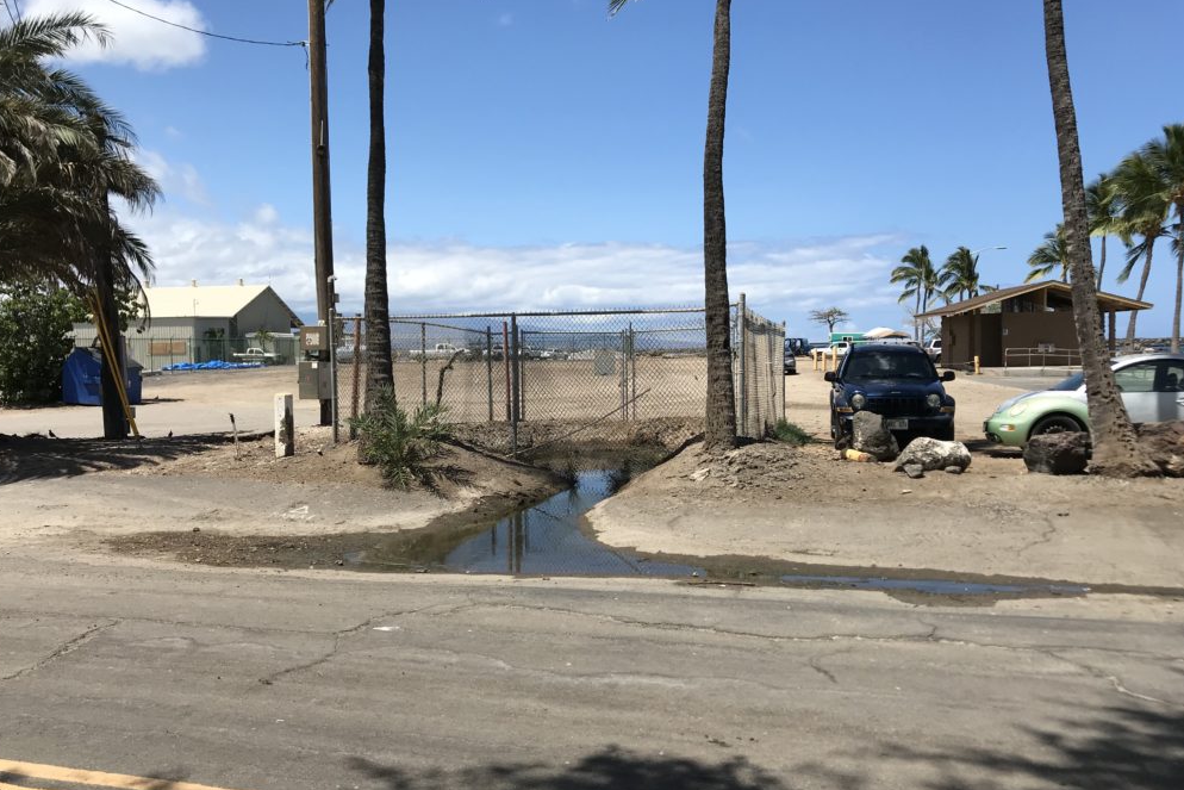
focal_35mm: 30
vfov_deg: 43.6
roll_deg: +1.3
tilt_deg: -2.5
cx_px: 592
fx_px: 987
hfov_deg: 61.9
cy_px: 412
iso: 20
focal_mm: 3.99
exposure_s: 1/2994
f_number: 1.8
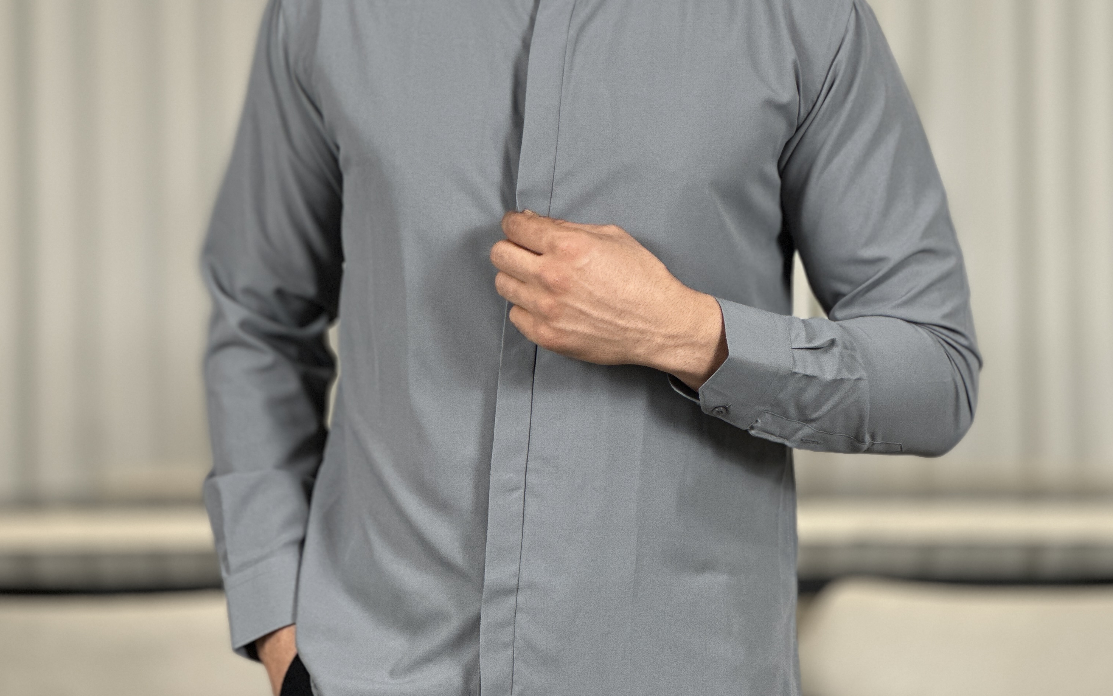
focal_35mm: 109
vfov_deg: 11.9
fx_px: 3306
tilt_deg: +1.3
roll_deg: -0.2
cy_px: 86
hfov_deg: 19.1
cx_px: 556
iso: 160
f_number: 2.8
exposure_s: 1/50
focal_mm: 9
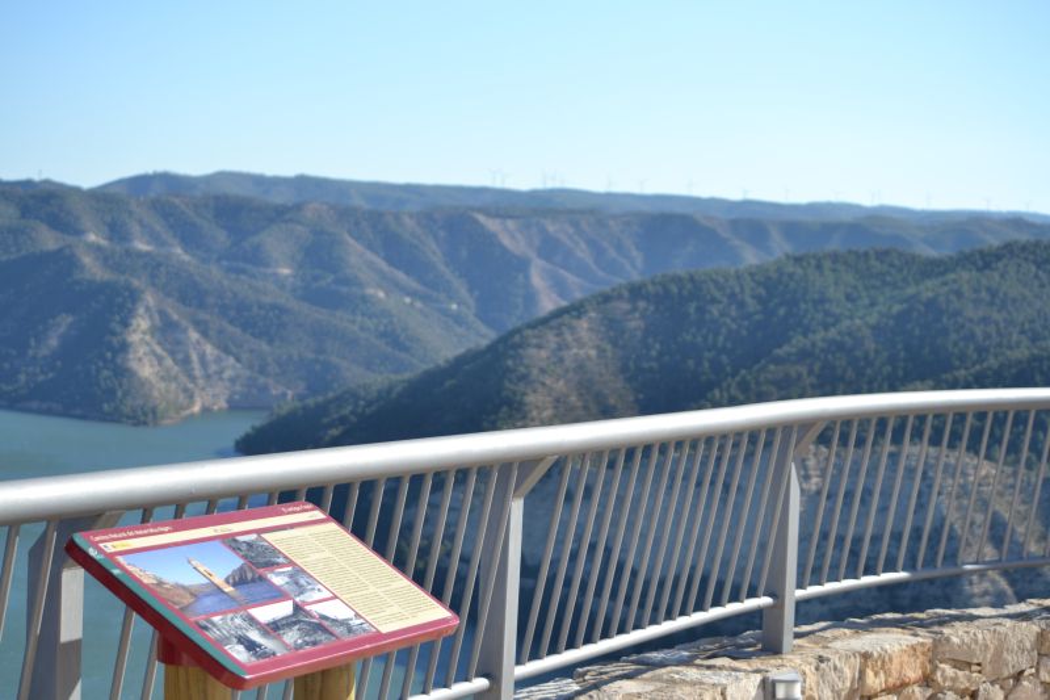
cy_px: 350
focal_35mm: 82
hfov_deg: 24.6
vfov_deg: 16.5
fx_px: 2406
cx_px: 525
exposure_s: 1/400
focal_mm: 55
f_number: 5.6
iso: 100
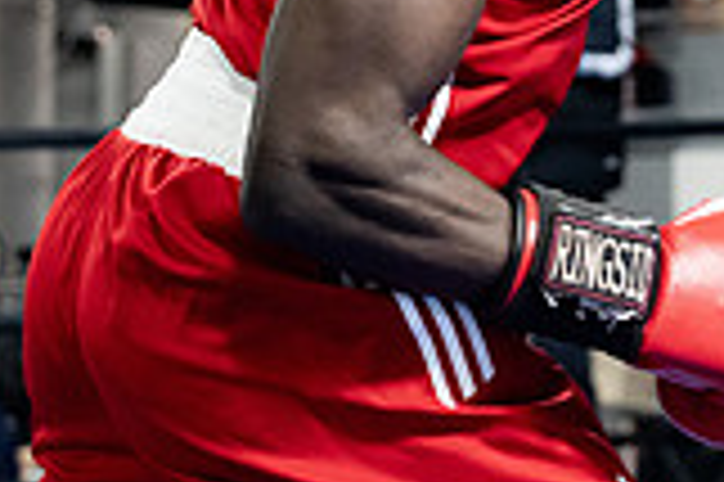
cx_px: 899
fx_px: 3556
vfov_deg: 7.7
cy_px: 7
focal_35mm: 177
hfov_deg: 11.4
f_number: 2.8
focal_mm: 49
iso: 8000
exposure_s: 1/1000
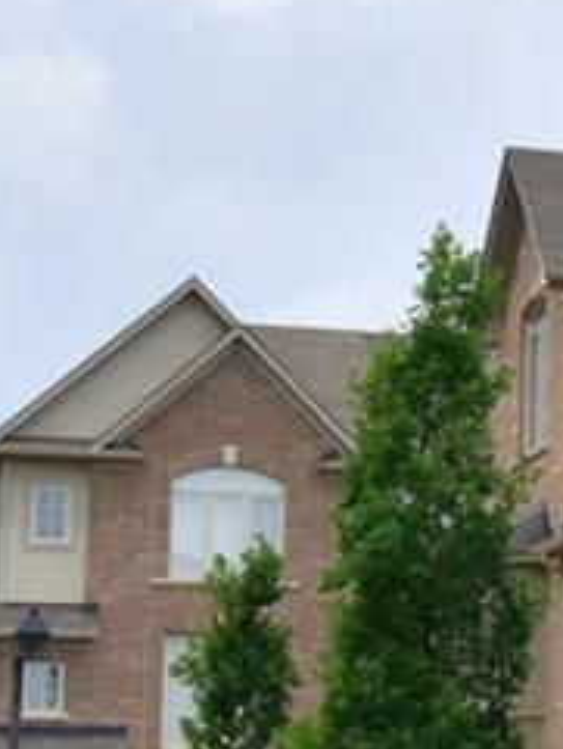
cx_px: 1561
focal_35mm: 143
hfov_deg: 8.9
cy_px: 469
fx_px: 3098
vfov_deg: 13.8
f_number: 14
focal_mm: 35
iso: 500
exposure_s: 1/800
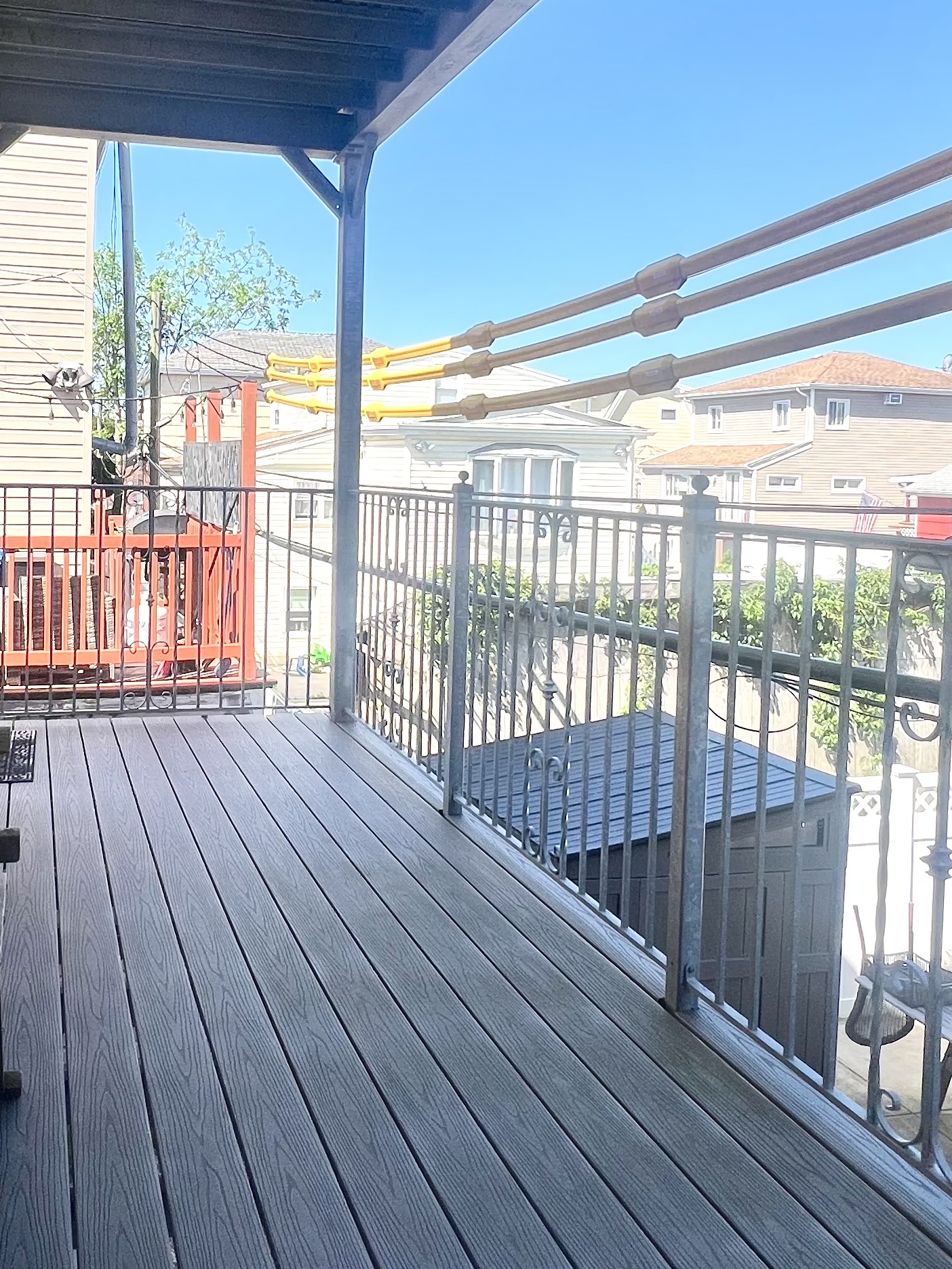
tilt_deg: -0.8
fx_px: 1027
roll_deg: -1.8
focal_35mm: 28
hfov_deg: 48.2
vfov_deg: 62.8
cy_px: 504
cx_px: 261
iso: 32
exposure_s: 1/960
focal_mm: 1.57
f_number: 1.8
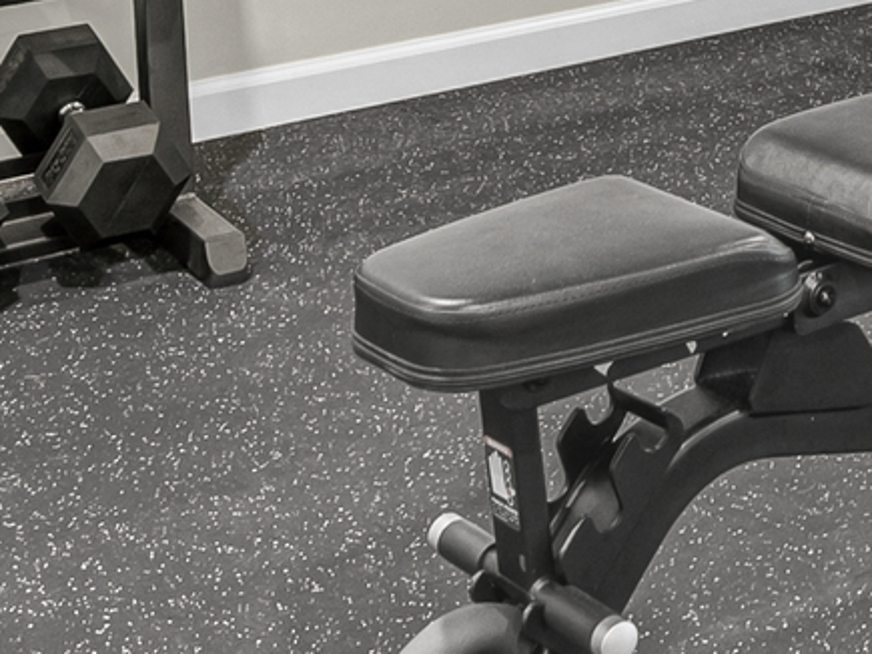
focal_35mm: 95
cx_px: 1187
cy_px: -664
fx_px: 2392
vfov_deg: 13.3
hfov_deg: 18.9
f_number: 7.1
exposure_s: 1/5
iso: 320
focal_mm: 14
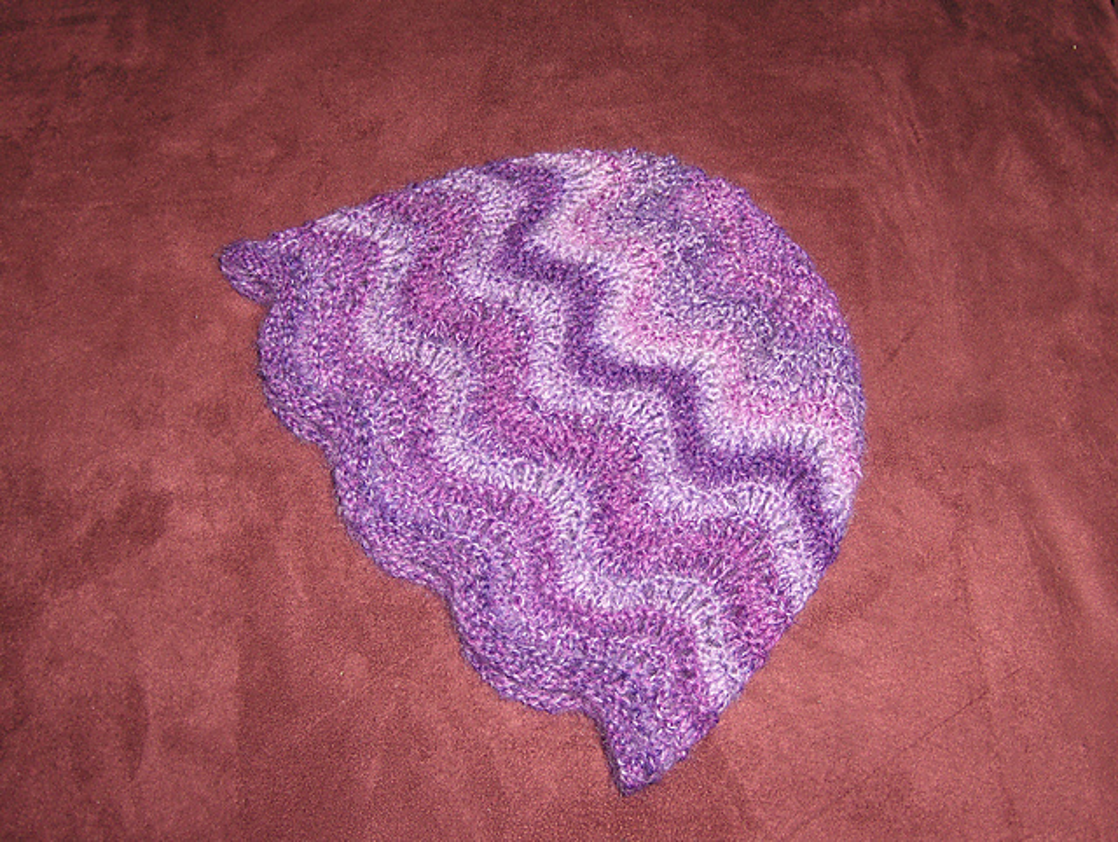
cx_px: 559
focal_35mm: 35
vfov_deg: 40.8
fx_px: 1132
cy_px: 421
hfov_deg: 52.6
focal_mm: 7.5
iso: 100
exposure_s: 1/60
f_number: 2.8
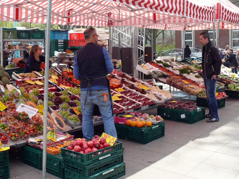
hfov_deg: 42.1
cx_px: 113
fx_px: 311
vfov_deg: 32.1
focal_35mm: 45
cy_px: 79
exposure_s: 1/250
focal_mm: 7.4
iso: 100
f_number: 4
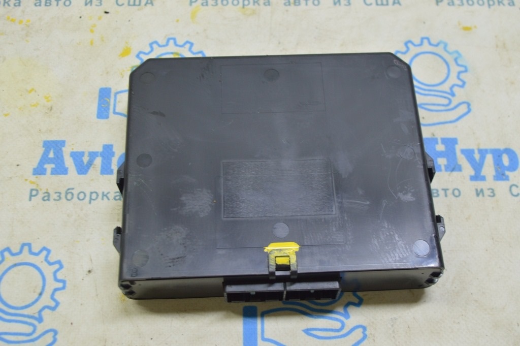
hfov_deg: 41.1
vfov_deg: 28.0
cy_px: 173
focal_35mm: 48
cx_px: 260
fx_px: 693
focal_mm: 32
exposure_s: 1/20
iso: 400
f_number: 5.6
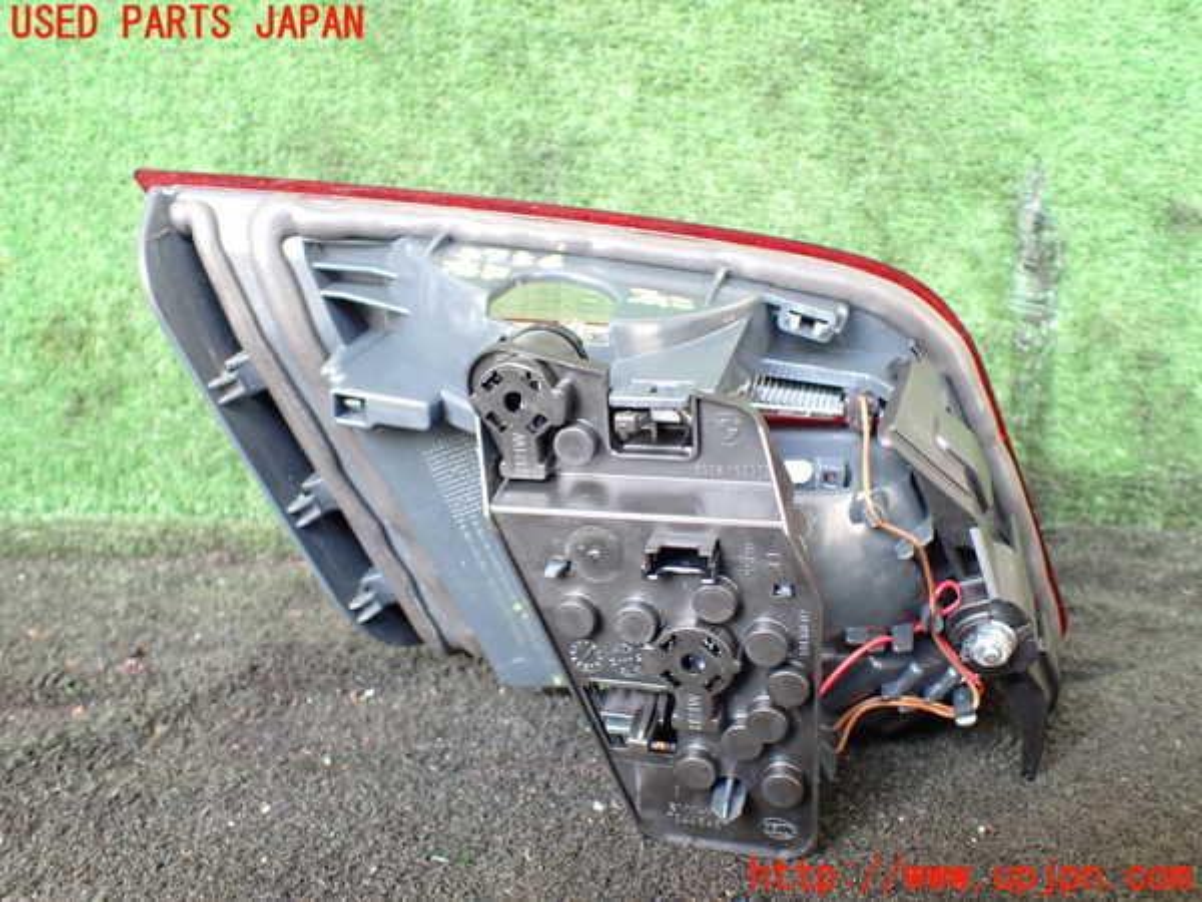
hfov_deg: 60.0
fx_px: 1042
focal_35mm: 30
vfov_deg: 46.8
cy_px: 451
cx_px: 601
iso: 800
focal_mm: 5.4
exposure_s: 1/100
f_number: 2.3
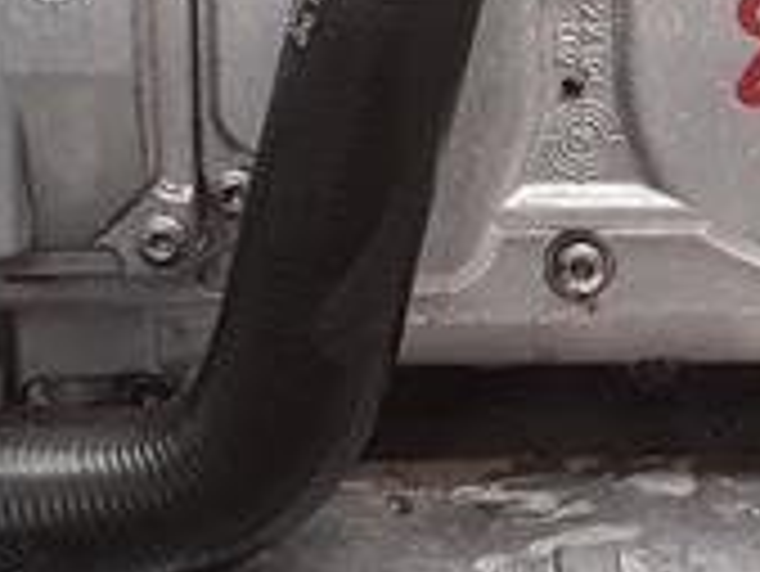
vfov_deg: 13.8
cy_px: 41
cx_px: 526
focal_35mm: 106
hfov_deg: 18.5
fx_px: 2329
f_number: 1.9
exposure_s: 1/50
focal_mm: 2.91
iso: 50
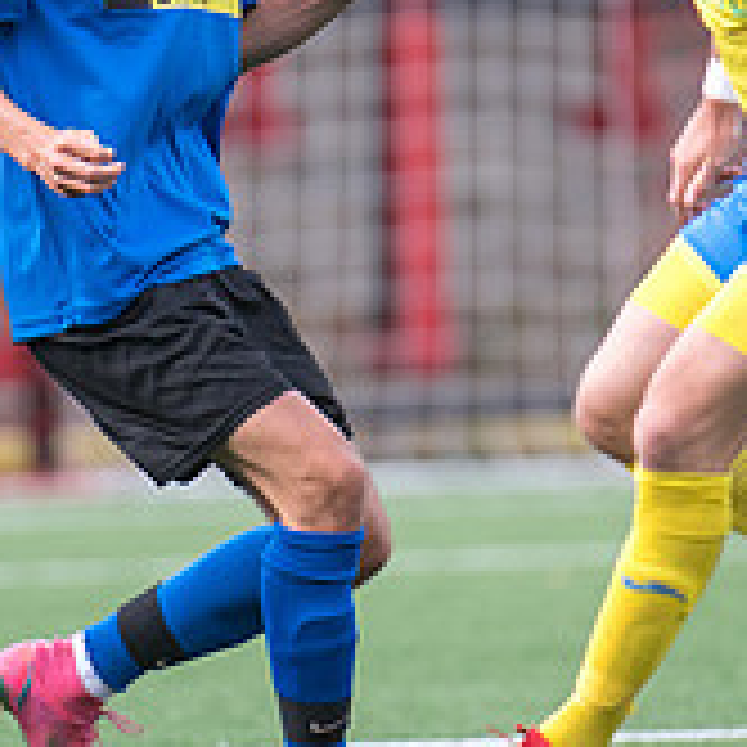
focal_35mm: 1170
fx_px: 28565
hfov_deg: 1.5
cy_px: 82
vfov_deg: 1.5
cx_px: 333
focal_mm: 300
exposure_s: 1/800
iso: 800
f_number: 2.8
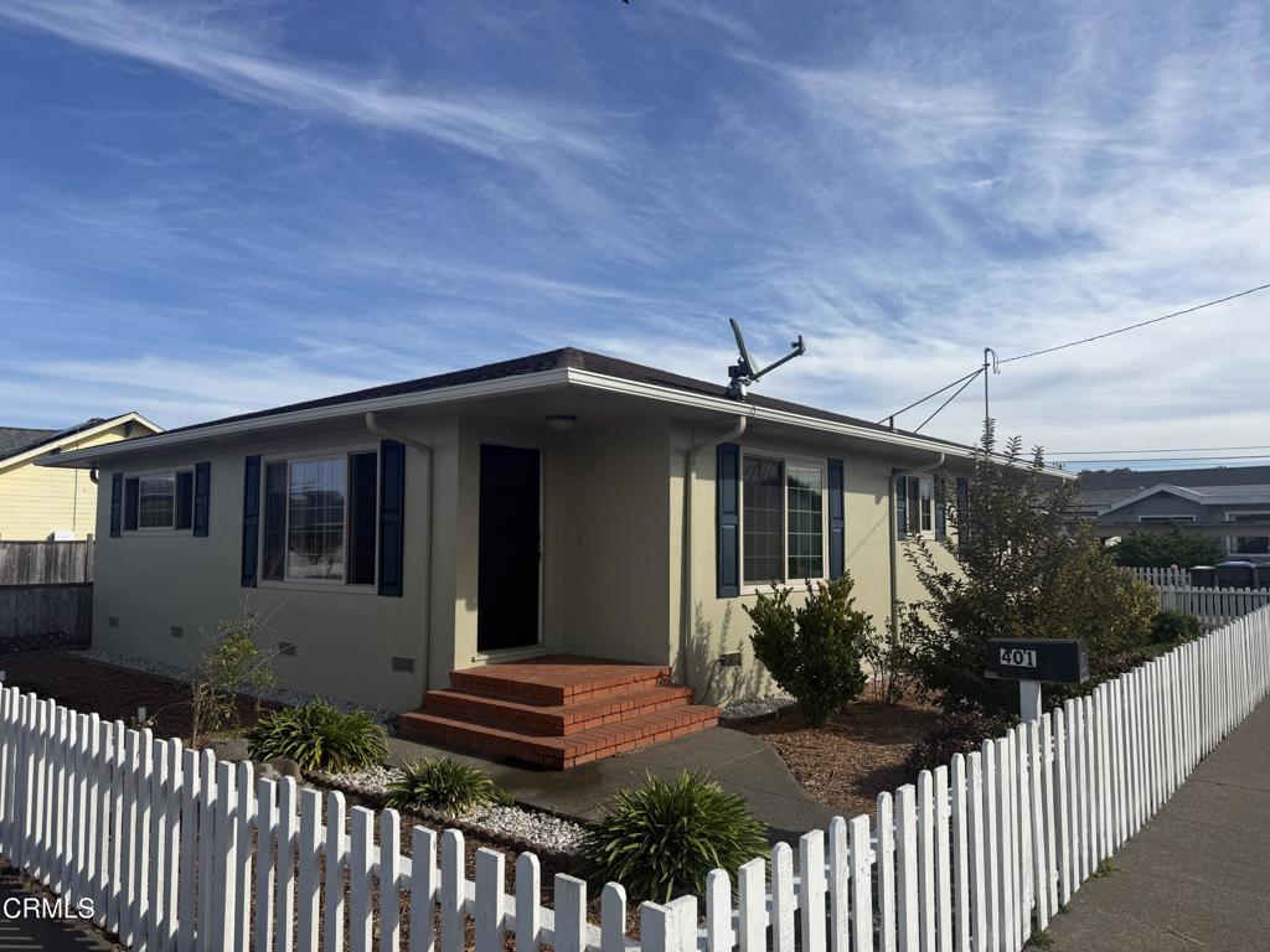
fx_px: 881
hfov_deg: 71.6
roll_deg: -0.4
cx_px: 635
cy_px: 476
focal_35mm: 24
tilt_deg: +4.4
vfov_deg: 56.8
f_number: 1.78
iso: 80
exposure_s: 1/5714
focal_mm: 6.76
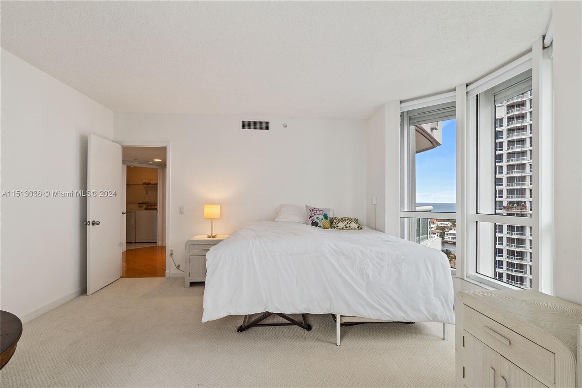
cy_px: 194
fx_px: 259
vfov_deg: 73.8
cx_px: 291
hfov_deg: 96.7
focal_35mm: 16
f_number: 11
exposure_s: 1/50
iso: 1250
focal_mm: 16
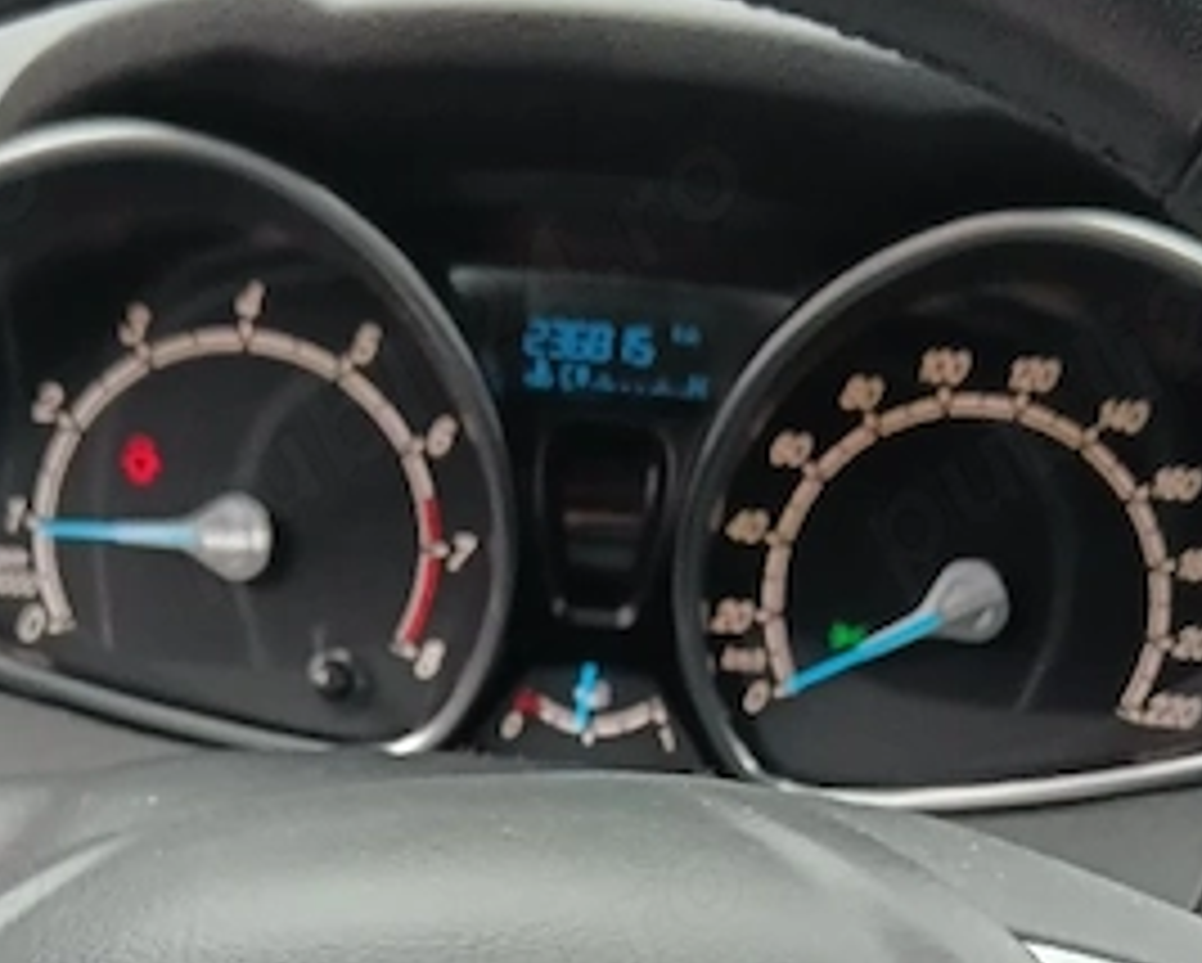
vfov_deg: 18.4
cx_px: 630
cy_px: 1166
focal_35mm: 79
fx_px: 2812
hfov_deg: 24.1
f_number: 1.9
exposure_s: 1/101
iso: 254
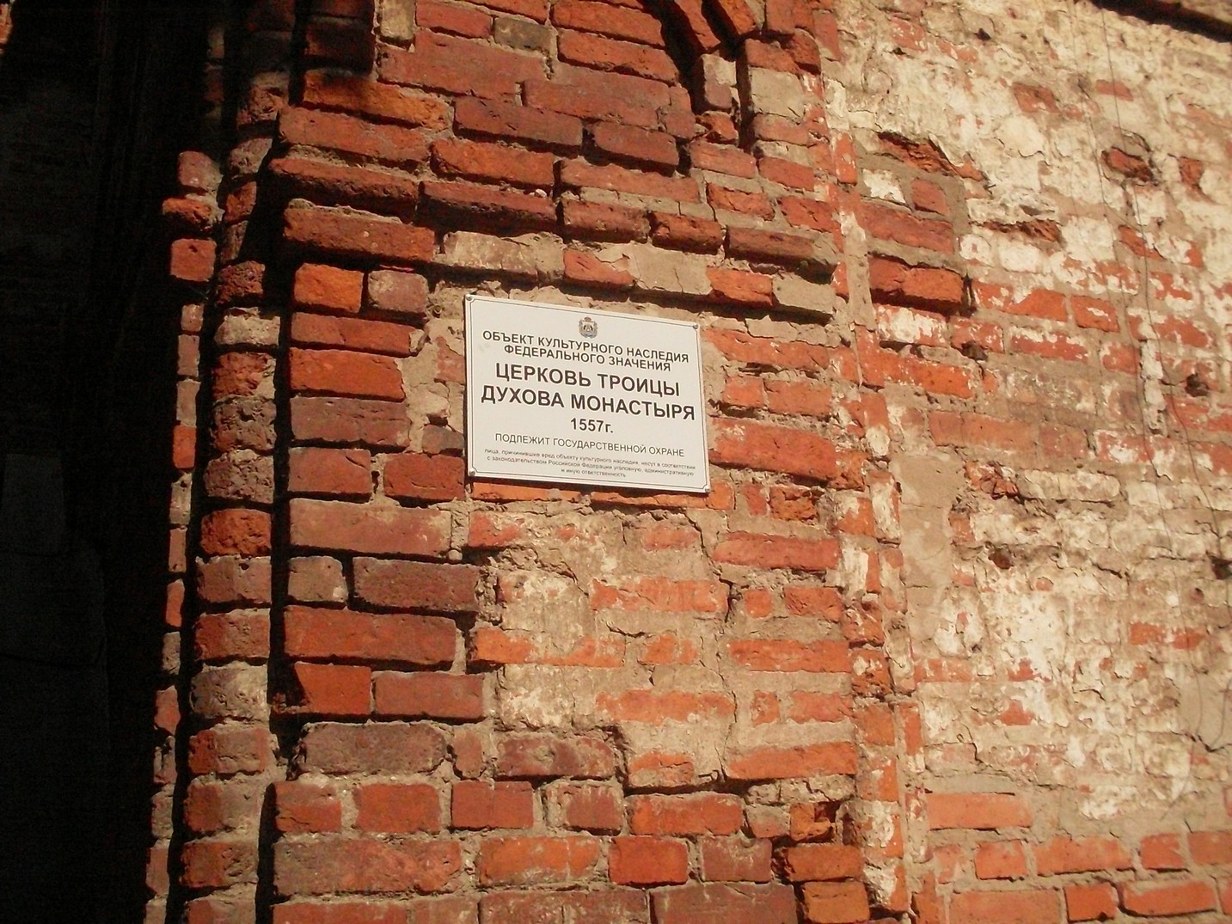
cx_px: 616
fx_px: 1353
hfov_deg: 49.0
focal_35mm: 38
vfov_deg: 37.7
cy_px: 462
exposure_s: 1/1500
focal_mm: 6.3
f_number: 8.4
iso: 400
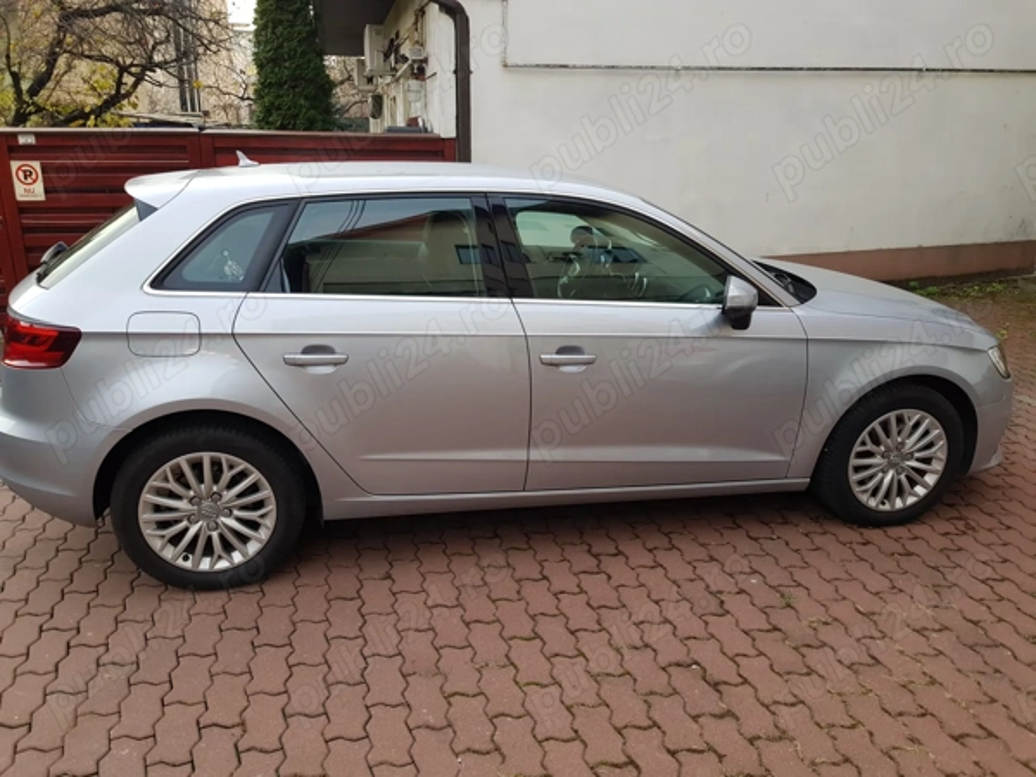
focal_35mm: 26
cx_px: 518
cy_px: 388
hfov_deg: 67.3
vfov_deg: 53.1
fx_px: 778
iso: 64
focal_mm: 4.2
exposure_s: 1/100
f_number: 1.7
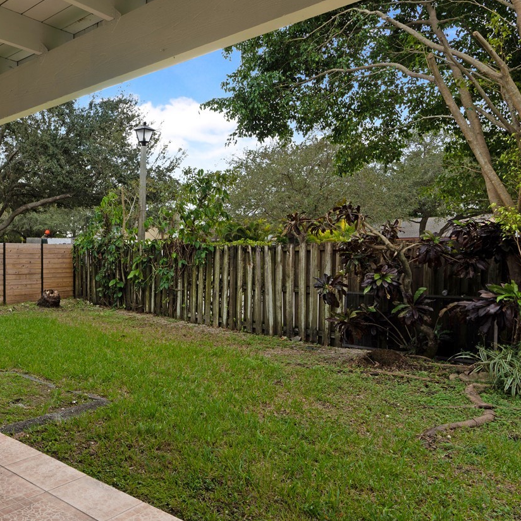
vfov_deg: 57.3
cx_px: 90
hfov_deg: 52.8
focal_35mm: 28
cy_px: 259
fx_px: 477
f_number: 11
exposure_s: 1/13
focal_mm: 16
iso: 80
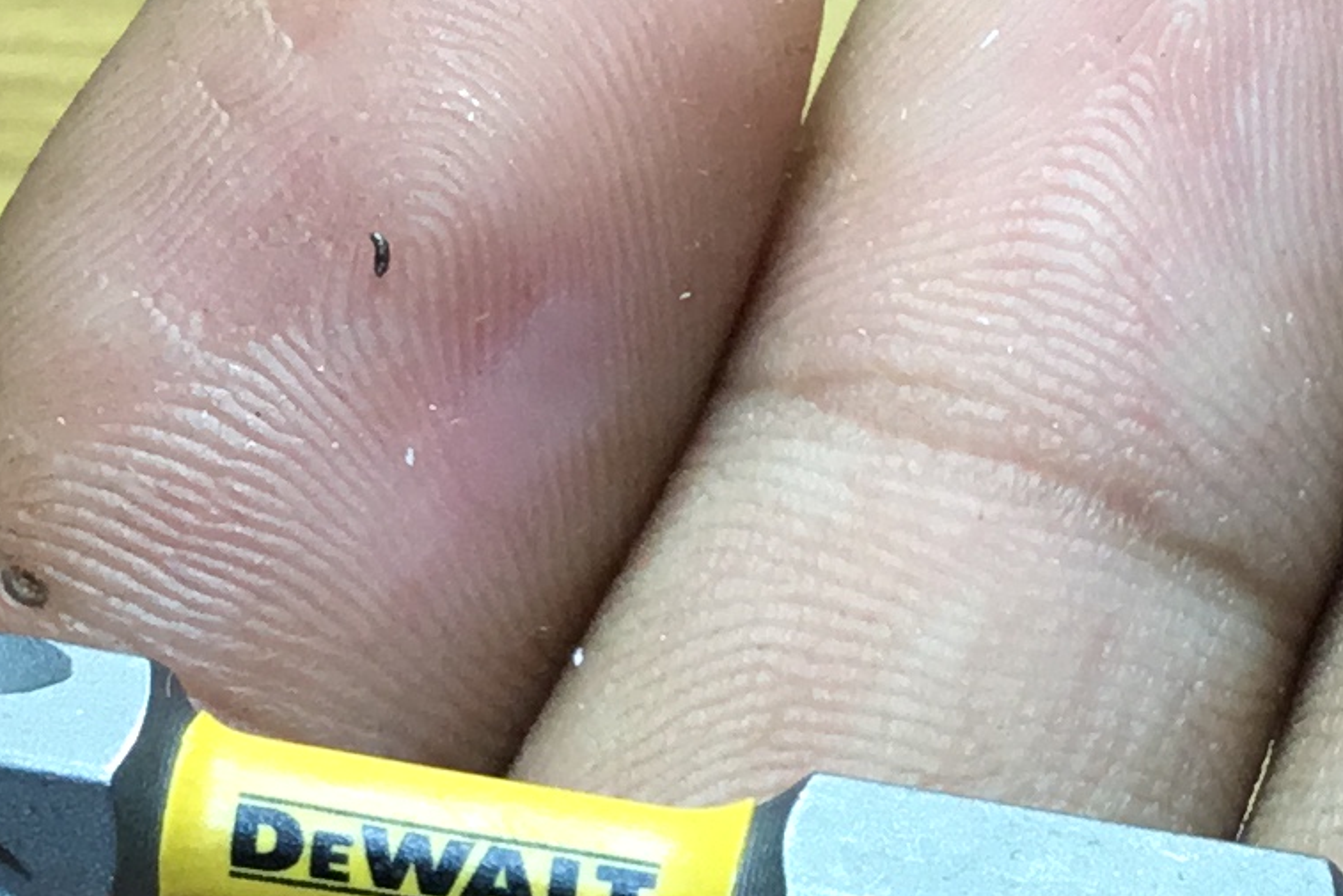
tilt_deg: -52.2
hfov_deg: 14.6
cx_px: 1127
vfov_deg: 9.7
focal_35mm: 139
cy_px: 1196
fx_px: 5186
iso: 40
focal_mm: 3.3
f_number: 2.4
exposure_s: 1/100
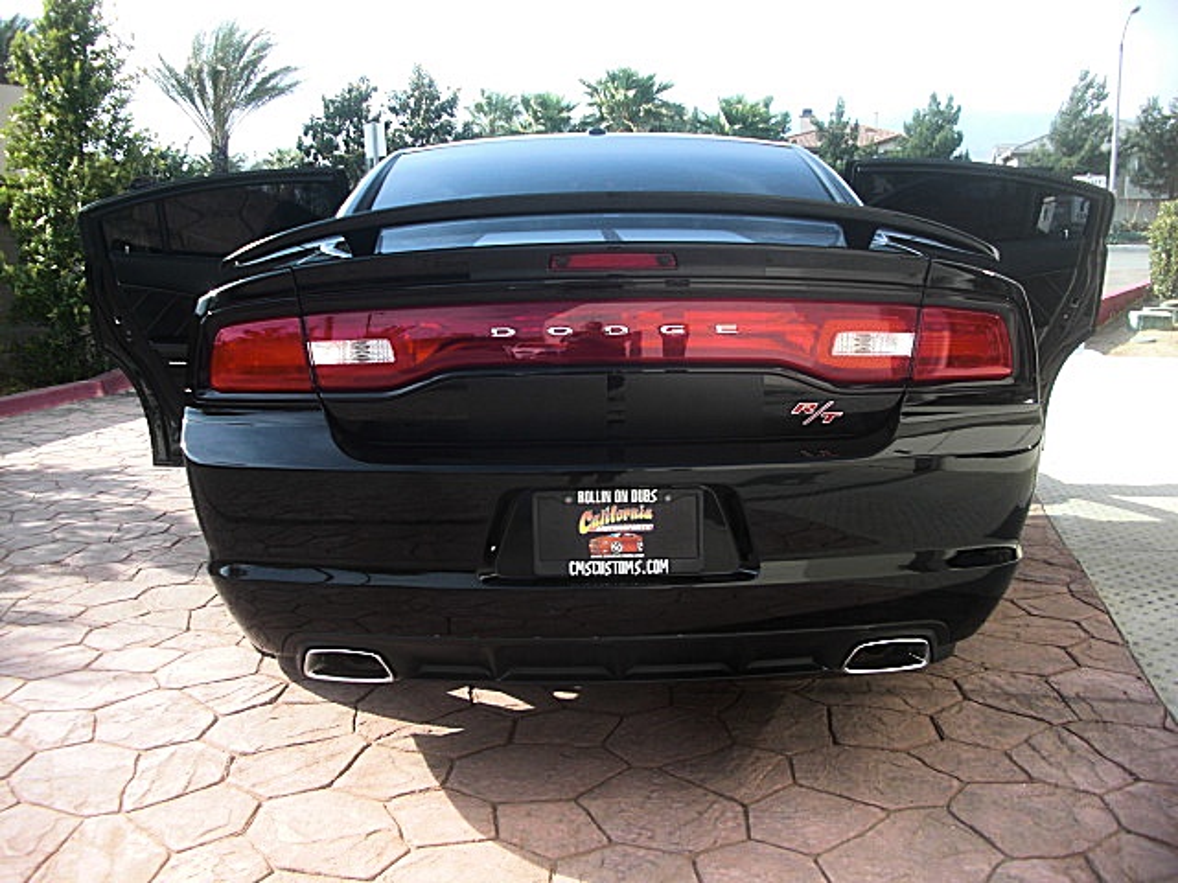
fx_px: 1225
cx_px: 589
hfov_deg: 51.4
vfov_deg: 39.7
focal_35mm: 36
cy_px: 442
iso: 50
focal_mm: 6.3
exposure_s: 1/250
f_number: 2.8
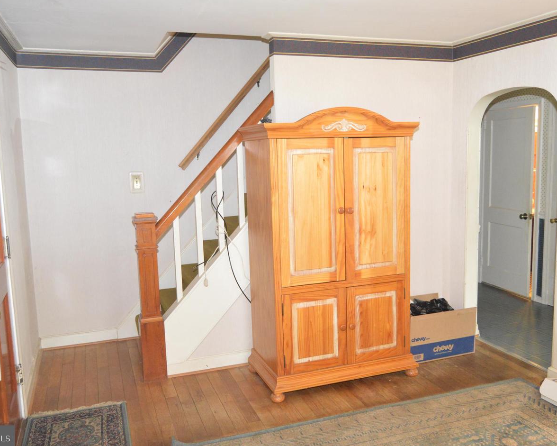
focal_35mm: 31
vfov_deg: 47.1
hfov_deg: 57.2
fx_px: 511
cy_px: 223
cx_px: 282
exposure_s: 1/60
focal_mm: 18
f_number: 3.5
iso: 2800
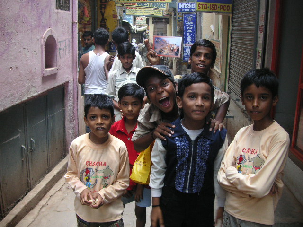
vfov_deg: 38.7
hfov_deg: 50.1
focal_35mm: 37
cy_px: 114
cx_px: 152
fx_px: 324
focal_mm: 6.1
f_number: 2.8
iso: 50
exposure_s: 1/45
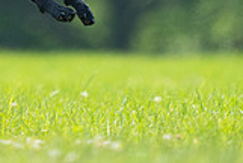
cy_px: -128
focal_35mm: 2159
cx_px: -53
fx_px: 14600
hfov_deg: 1.0
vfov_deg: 0.6
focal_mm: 600
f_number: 6.3
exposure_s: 1/4000
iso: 2500
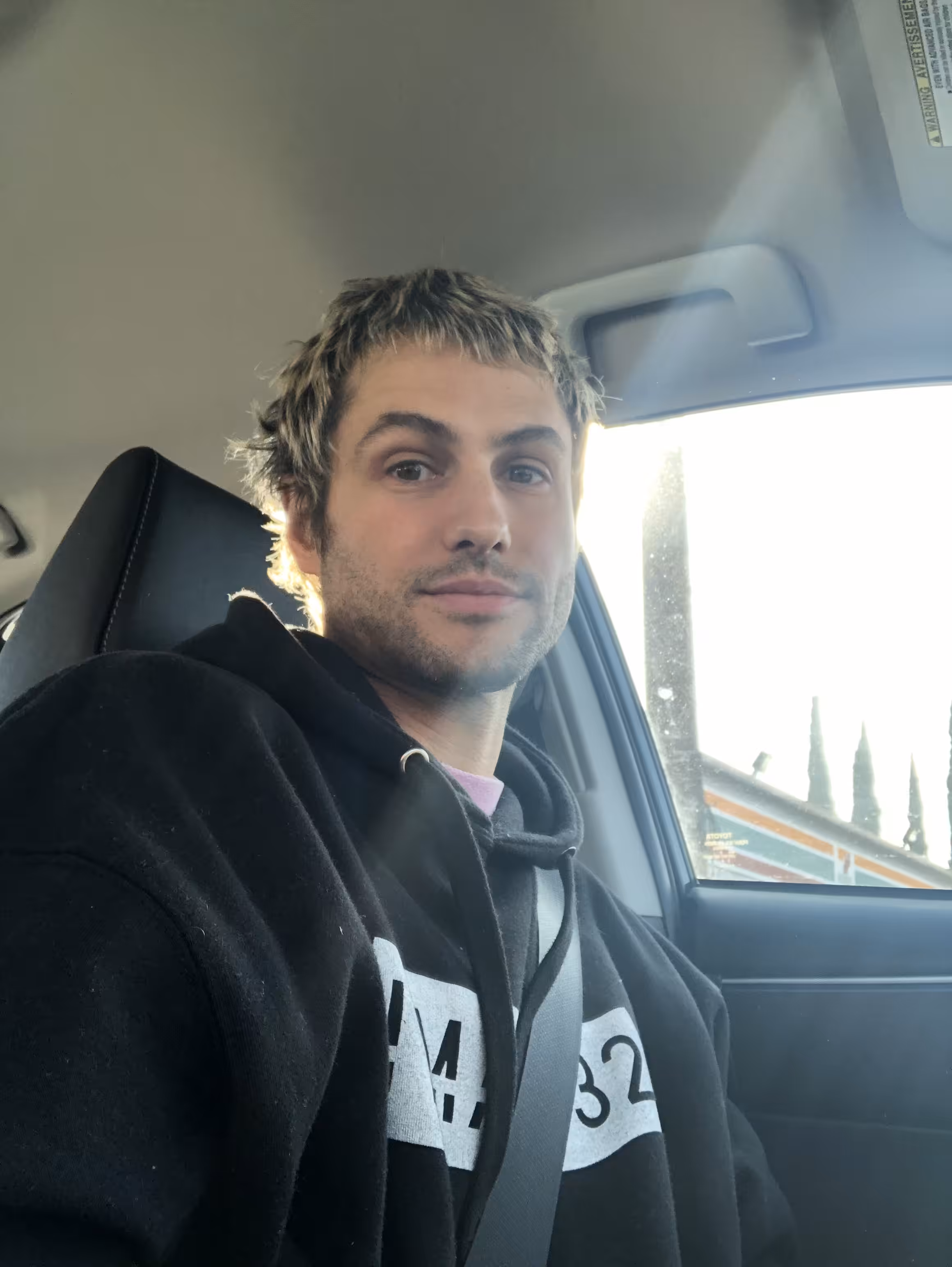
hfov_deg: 44.2
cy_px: 634
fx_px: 1172
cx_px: 476
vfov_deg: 56.8
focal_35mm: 32
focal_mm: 2.87
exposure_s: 1/120
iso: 32
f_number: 2.2
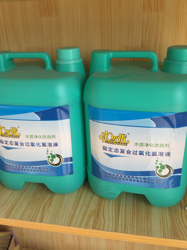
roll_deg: +3.5
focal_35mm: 32
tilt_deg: -20.8
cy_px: 114
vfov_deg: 56.7
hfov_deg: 44.2
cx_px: 91
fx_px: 230
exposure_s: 1/176
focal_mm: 4.15
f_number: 2.2
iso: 32
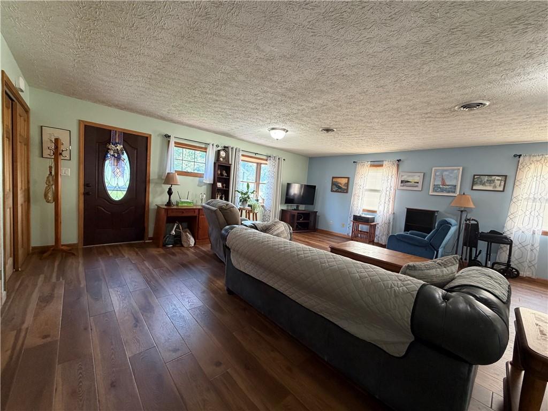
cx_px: 274
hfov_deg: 102.1
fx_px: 222
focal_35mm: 14
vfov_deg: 85.7
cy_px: 206
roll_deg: -4.7
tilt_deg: -3.8
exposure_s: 1/60
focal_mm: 2.22
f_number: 2.2
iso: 320
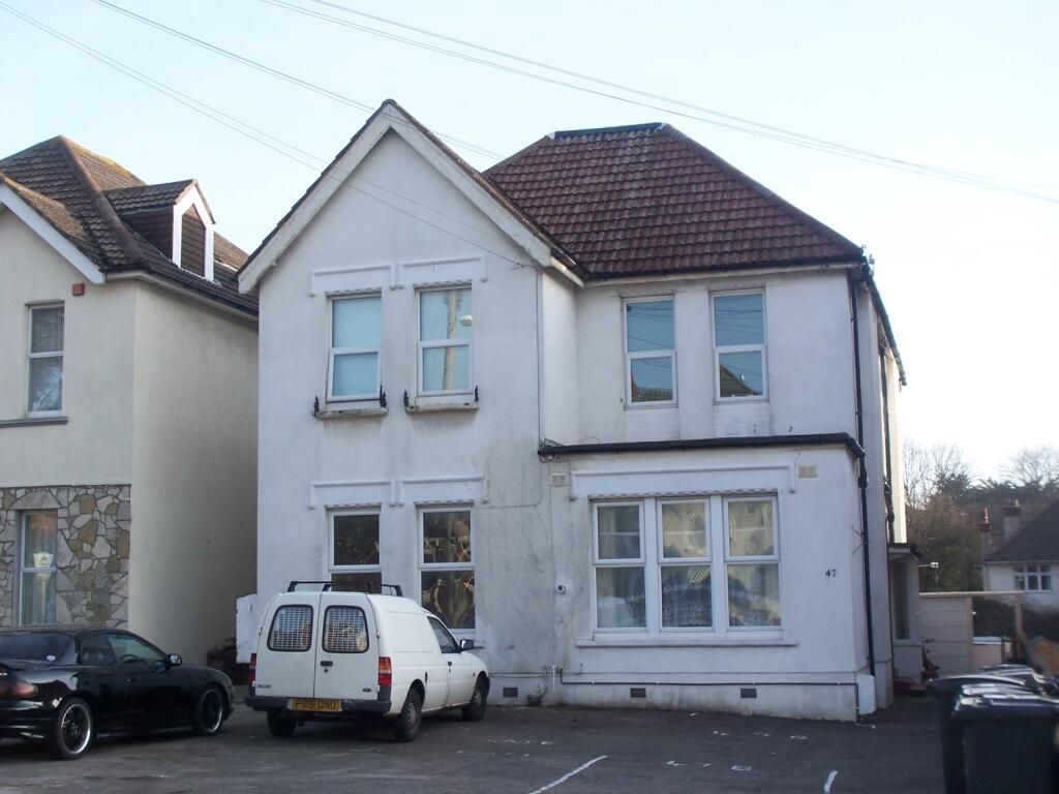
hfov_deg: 38.9
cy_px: 397
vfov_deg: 29.7
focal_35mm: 49
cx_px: 530
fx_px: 1499
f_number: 4
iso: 64
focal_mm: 8
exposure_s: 1/200
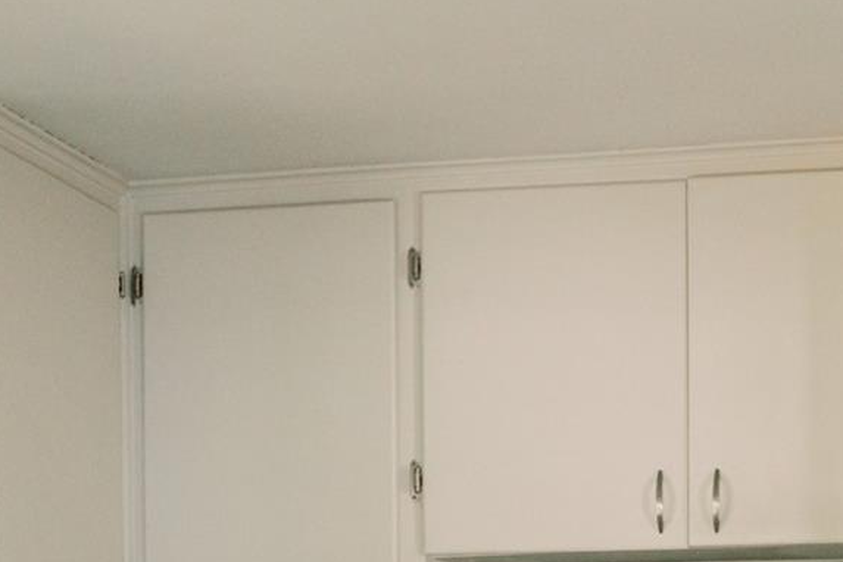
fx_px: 2927
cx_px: 393
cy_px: 972
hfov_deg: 16.4
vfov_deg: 10.4
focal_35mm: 125
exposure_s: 1/200
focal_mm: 35
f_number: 2.5
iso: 1600
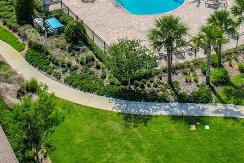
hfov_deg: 29.7
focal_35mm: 68
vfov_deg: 18.8
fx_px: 461
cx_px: 127
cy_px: -36
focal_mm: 8.38
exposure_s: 1/500
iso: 110
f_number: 2.8
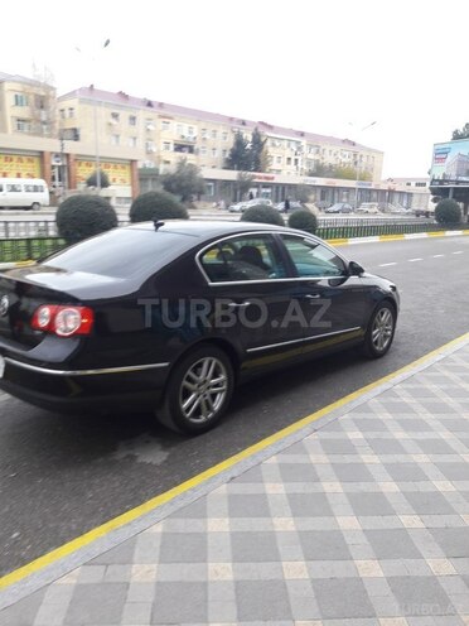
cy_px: 313
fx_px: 506
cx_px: 234
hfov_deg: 49.7
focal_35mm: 28
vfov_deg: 63.4
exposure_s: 1/50
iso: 50
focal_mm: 3.7
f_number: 1.9
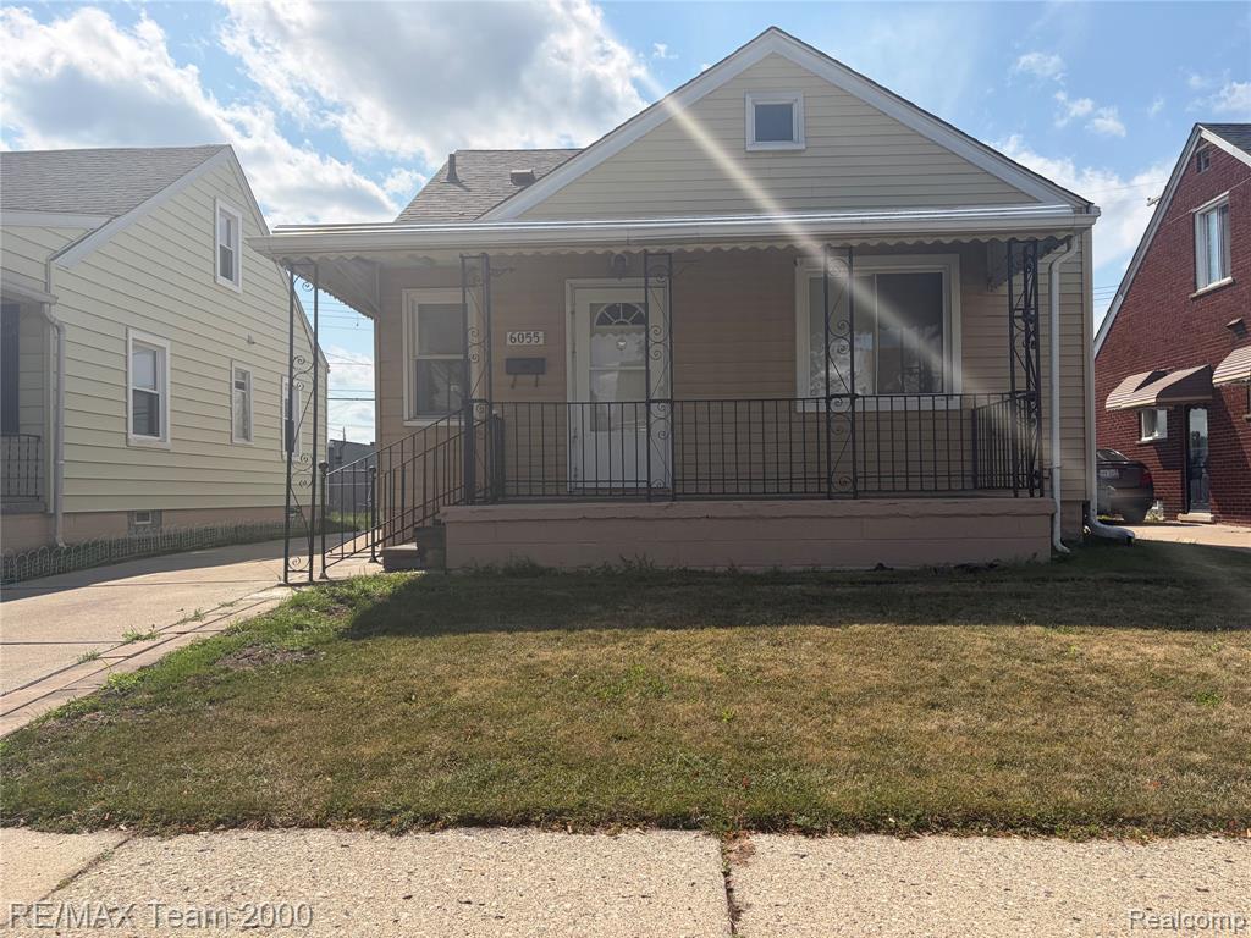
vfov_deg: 53.1
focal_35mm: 26
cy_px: 469
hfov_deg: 67.3
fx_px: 940
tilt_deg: +1.9
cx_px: 626
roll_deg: +0.7
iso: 64
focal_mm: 5.96
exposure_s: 1/5348
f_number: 1.6
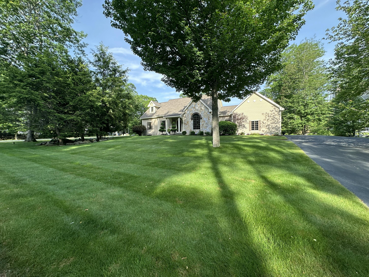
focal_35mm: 14
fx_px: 149
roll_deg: +0.3
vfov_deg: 85.7
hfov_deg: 102.1
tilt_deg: -0.5
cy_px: 138
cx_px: 184
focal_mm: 2.22
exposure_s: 1/347
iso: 40
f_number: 2.2
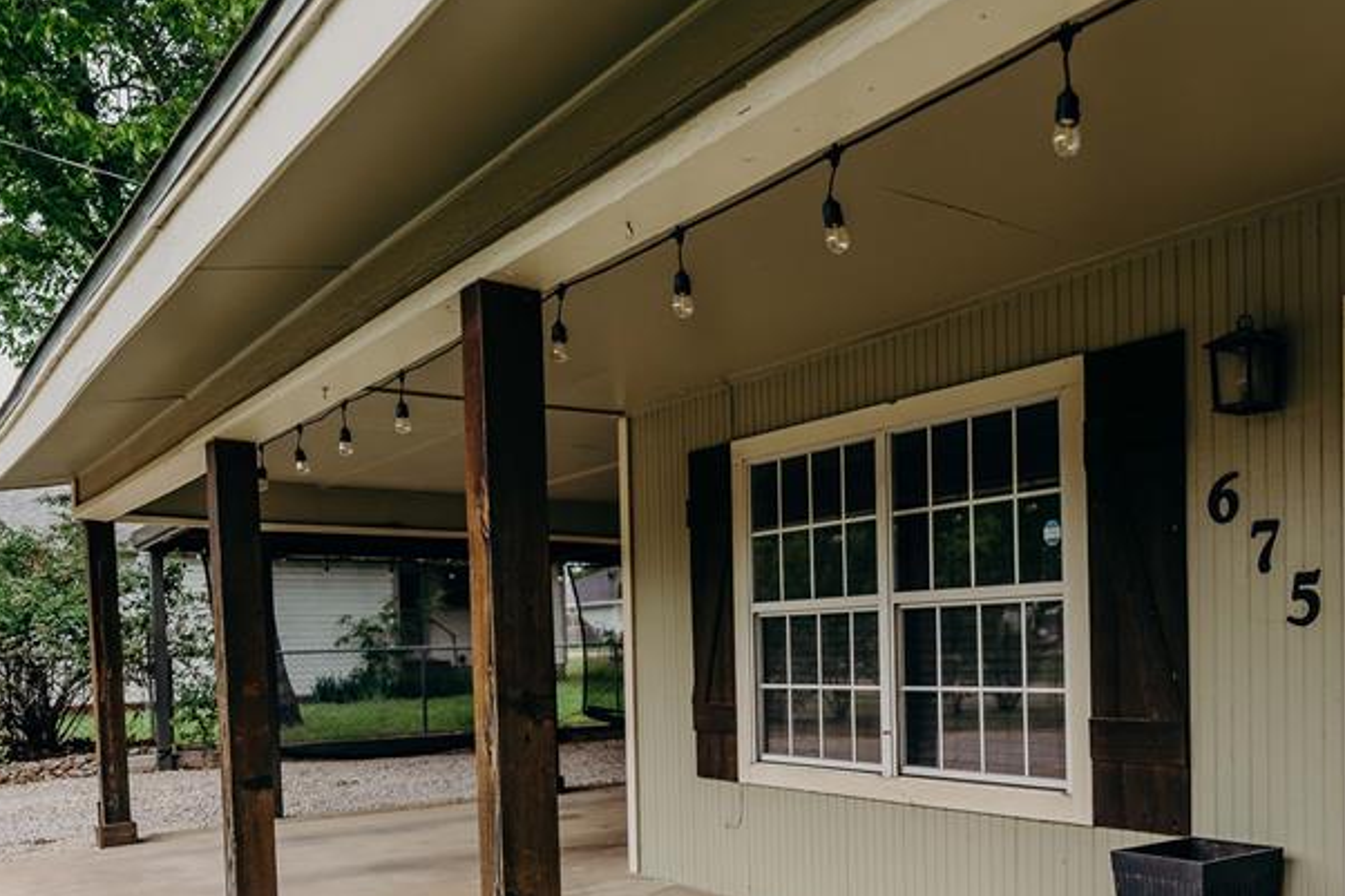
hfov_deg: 51.7
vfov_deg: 37.8
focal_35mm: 34
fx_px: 1270
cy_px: 679
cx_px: 1108
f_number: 1.8
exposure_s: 1/640
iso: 200
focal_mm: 20
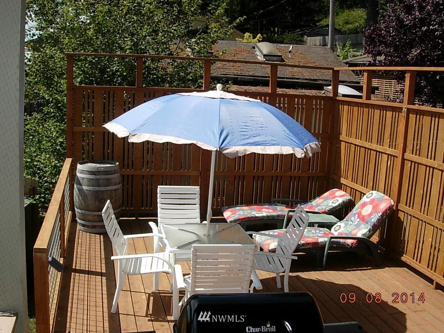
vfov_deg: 37.7
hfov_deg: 49.0
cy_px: 166
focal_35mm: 38
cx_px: 222
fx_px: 487
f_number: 4.8
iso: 200
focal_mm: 7.8
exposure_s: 1/1625
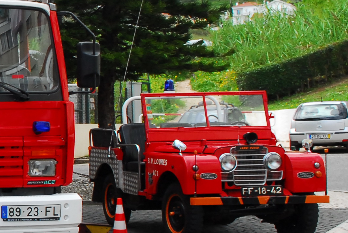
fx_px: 1055
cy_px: 141
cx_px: -234
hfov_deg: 16.4
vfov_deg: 12.6
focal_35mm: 109
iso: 400
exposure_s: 1/250
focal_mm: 20
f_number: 8
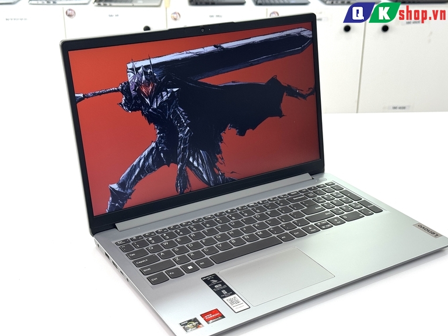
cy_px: 167
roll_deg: +0.9
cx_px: 232
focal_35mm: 50
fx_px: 647
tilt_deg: -22.9
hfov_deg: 38.2
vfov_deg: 29.1
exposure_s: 1/121
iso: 64
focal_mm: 6.76
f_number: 1.78
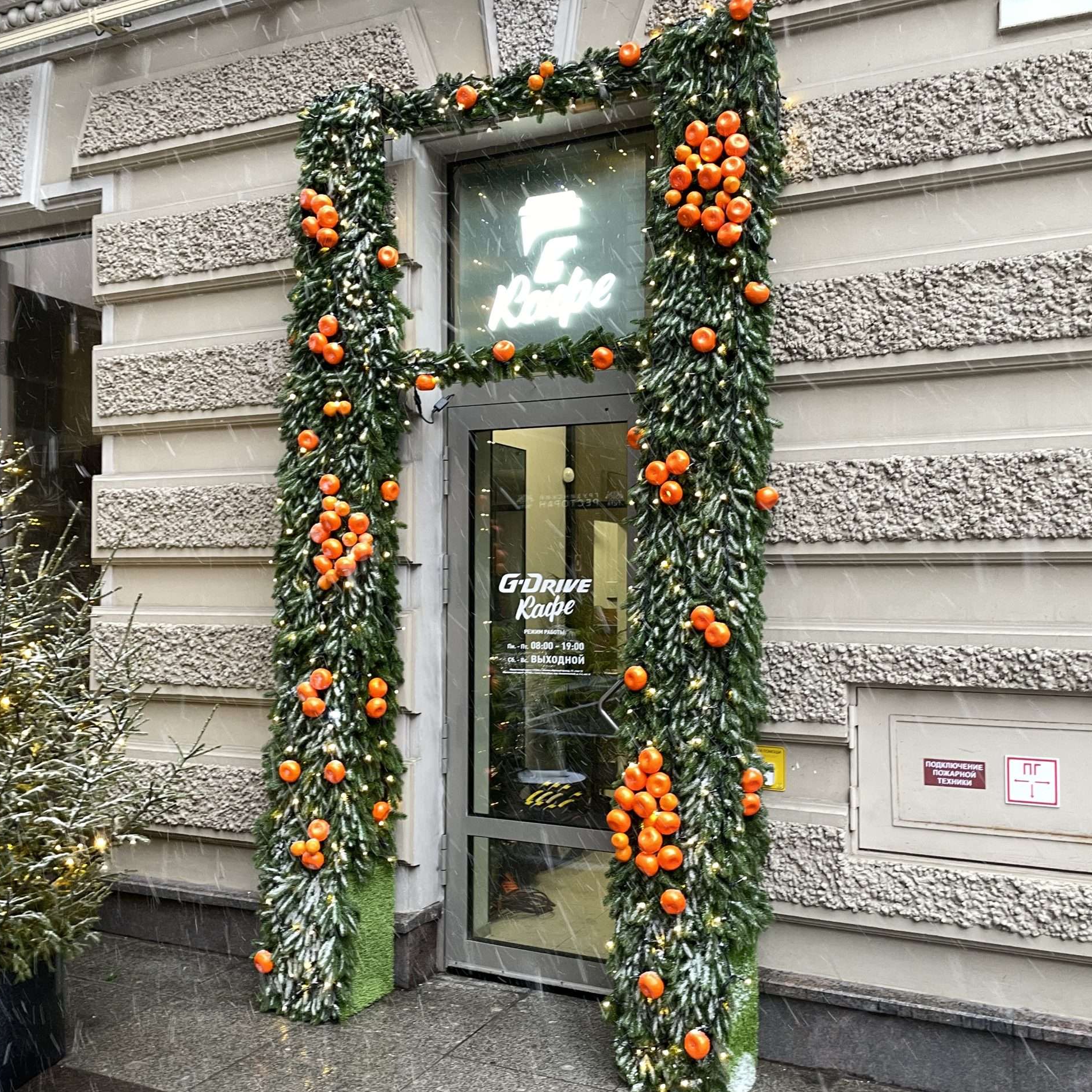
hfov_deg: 52.5
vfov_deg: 52.5
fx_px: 1106
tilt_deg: +1.5
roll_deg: +0.3
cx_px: 545
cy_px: 560
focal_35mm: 31
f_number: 1.6
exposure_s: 1/50
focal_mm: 4.2
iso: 100
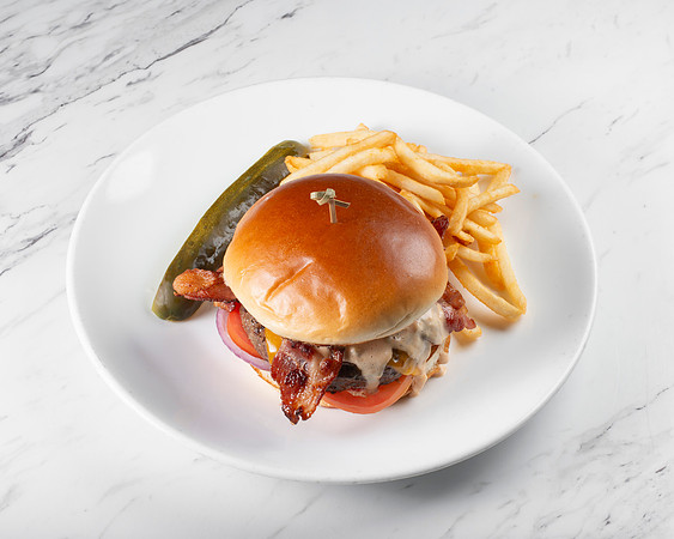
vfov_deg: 23.4
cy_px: 270
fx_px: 1299
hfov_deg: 29.1
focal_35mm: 65
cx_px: 340
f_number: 13
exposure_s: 1/250
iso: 100
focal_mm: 50
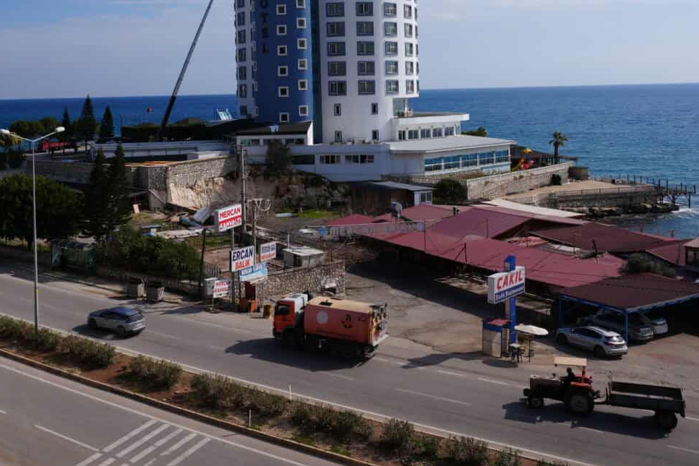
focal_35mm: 36
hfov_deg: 51.7
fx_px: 699
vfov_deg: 35.6
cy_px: 87
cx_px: 212
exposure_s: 1/320
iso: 100
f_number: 10
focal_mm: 17
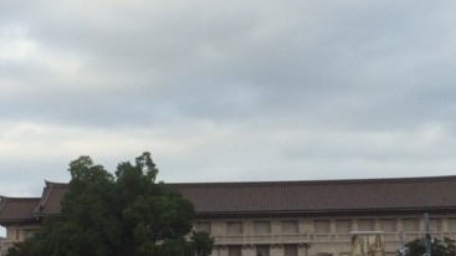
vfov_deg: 15.9
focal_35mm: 76
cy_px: 129
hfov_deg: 27.9
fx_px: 918
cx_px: 258
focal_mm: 3.3
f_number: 2.4
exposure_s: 1/733
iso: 32
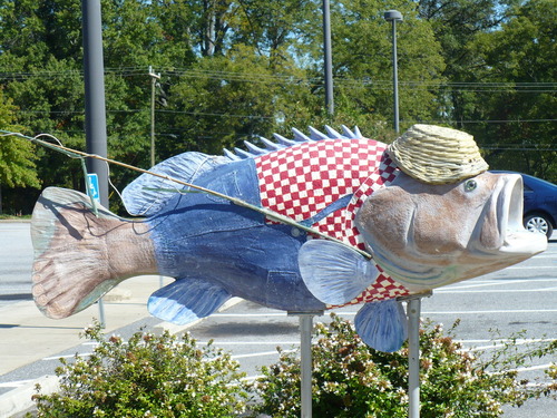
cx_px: 278
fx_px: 1416
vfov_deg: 16.8
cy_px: 209
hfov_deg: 22.3
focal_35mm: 88
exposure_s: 1/800
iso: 100
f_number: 3.4
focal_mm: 14.5
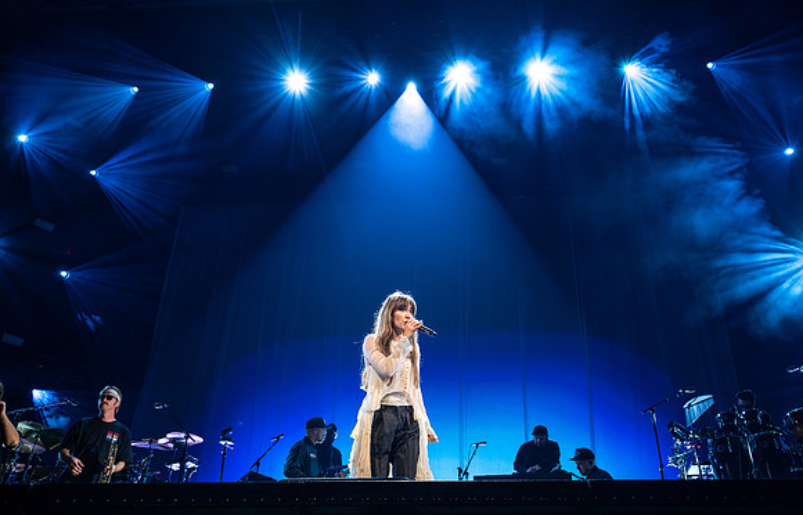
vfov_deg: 42.4
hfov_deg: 62.4
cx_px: 417
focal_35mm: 30
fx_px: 663
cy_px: 280
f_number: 3.2
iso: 1000
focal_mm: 24
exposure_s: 1/250
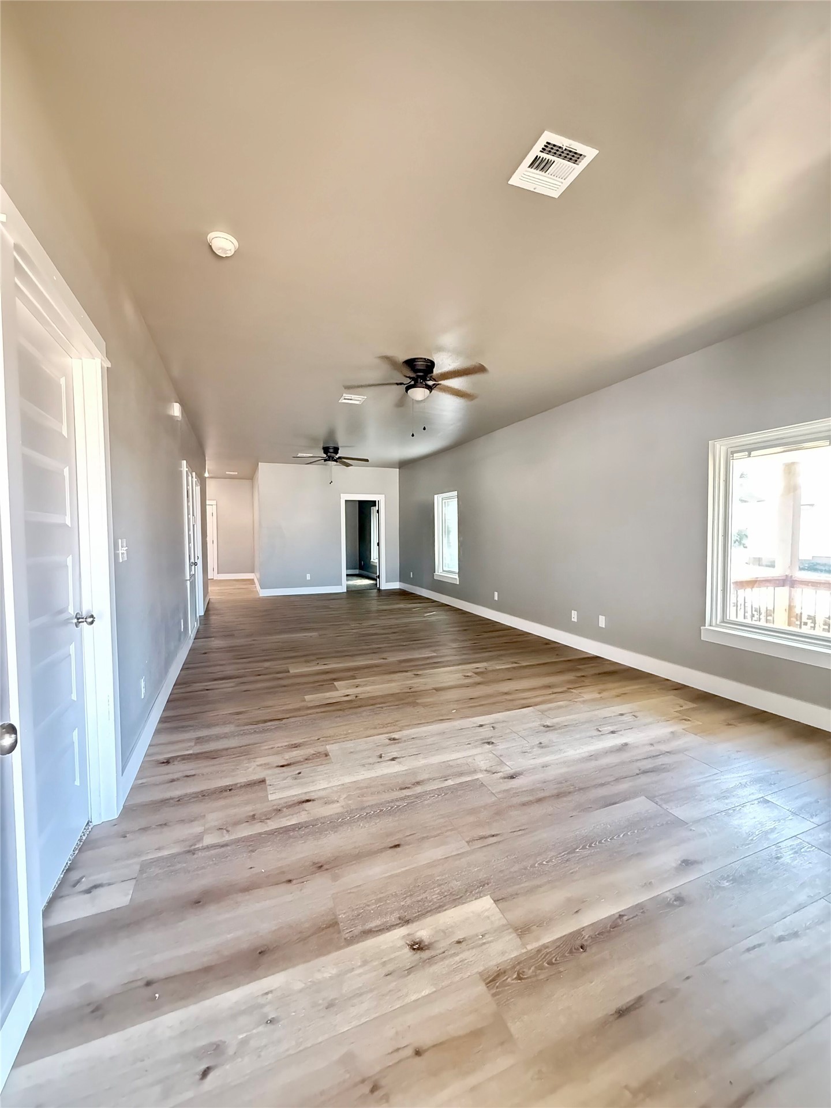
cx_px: 416
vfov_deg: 102.1
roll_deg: +0.3
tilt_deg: -2.1
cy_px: 554
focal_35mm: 14
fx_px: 448
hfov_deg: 85.7
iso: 1250
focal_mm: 2.22
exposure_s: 1/60
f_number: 2.2
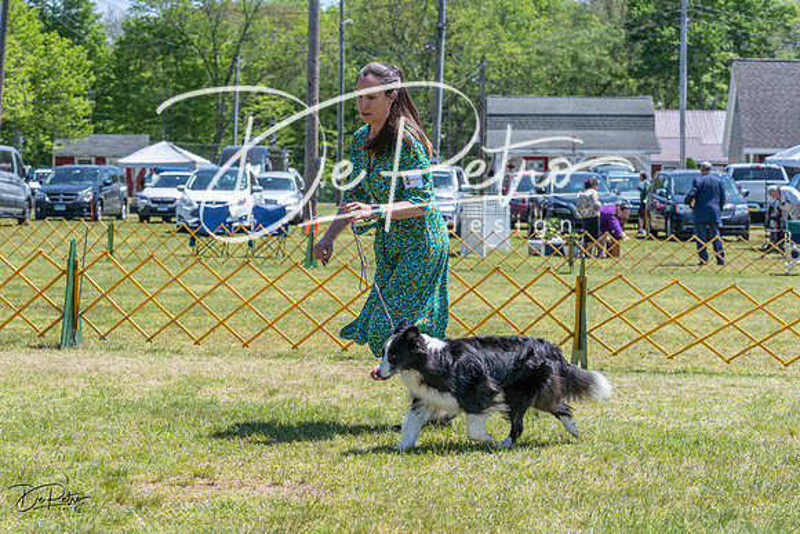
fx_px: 1869
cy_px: 267
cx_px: 400
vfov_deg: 16.3
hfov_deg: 24.2
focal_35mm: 84
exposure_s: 1/1600
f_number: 7.1
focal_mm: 79
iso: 640
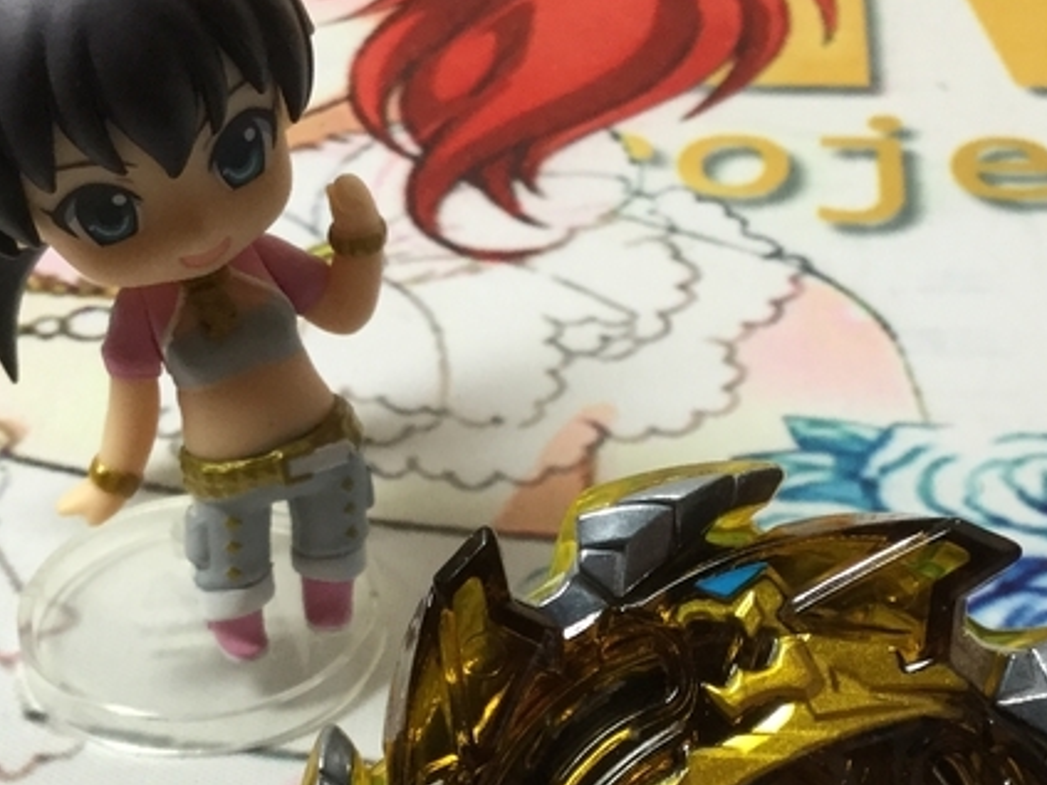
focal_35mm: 75
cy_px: 691
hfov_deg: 26.0
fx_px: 2268
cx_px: 614
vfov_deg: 19.3
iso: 25
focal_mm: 3.3
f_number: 2.4
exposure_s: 1/30
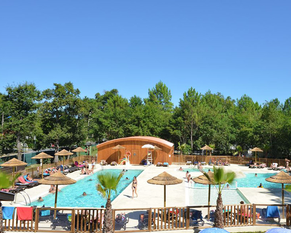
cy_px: 114
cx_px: 175
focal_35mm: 37
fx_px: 319
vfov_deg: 40.1
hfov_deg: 48.8
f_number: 16
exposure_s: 1/100
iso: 200
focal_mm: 32
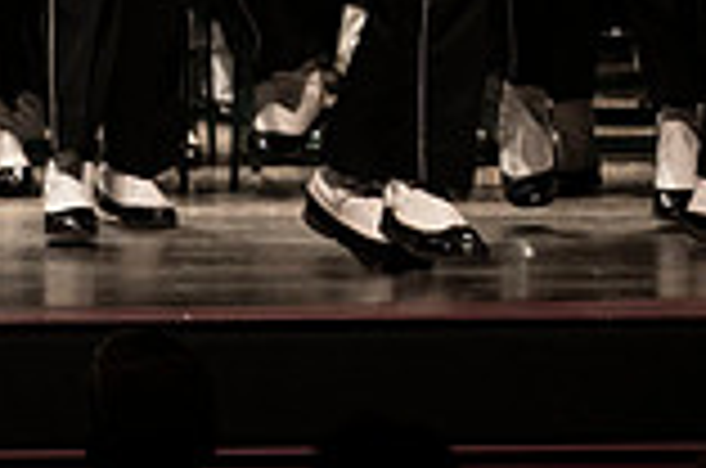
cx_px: 454
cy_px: -306
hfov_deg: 2.8
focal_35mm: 741
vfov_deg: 1.8
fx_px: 14502
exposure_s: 1/500
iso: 2500
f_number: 2.8
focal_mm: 200
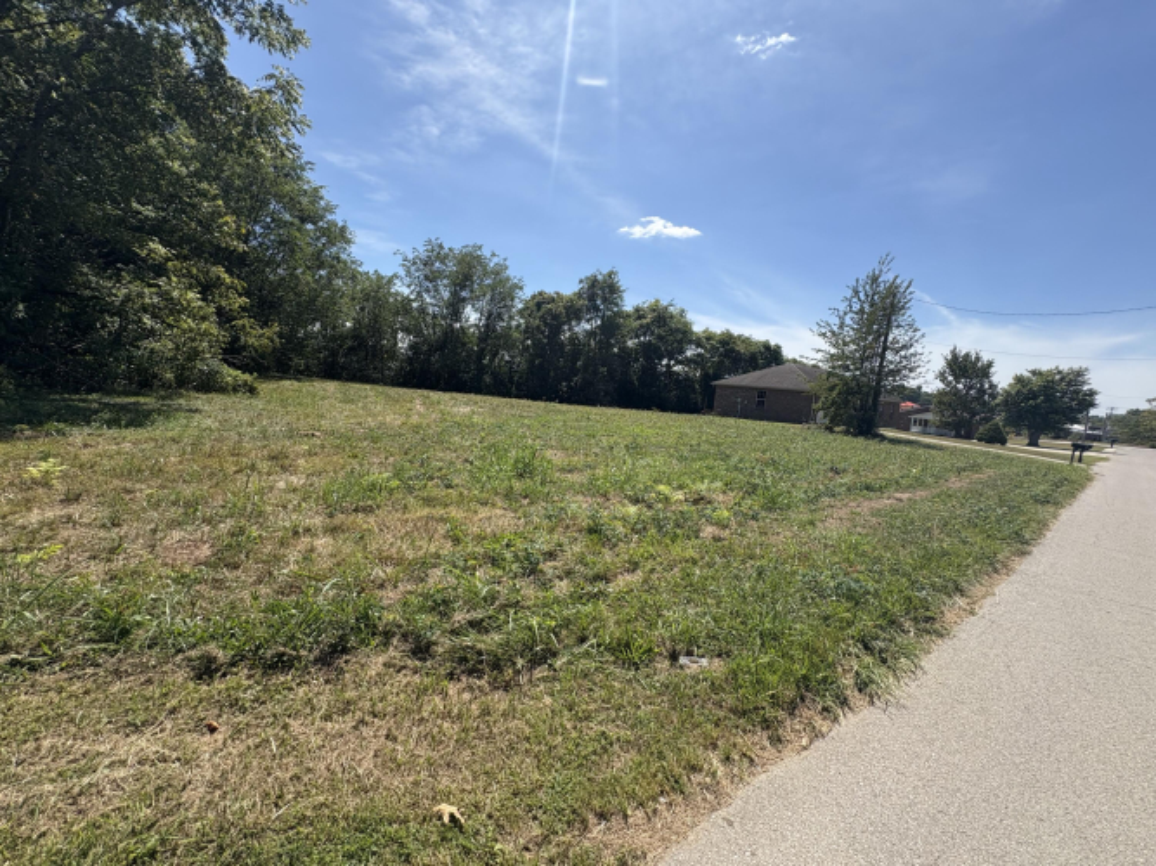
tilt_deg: -4.9
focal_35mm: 14
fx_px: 467
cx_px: 578
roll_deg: -3.4
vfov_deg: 85.7
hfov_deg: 102.1
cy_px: 433
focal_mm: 2.22
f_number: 2.2
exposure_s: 1/1299
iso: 50
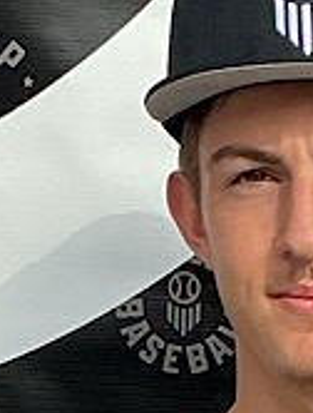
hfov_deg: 13.4
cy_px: 534
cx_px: 332
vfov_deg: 16.9
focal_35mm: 109
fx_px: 1304
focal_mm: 3
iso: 25
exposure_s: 1/1412
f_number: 1.8
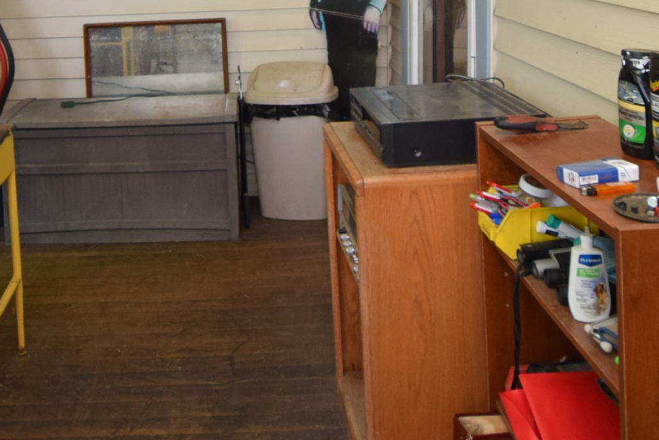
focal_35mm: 44
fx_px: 806
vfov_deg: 27.5
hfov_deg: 43.5
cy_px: -66
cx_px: 194
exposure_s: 1/100
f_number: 5
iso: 800
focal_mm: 10
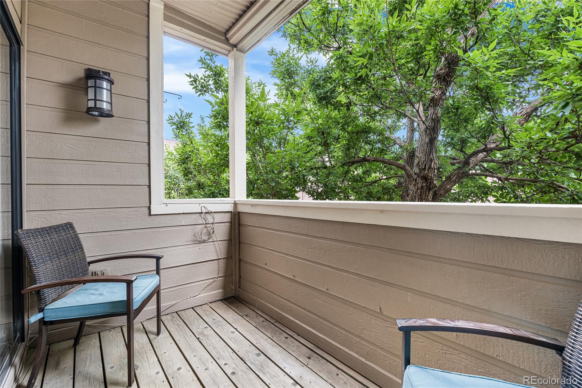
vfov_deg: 73.7
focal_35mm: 16
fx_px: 259
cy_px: 194
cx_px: 291
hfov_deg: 96.7
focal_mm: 16
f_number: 8
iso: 160
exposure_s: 1/6
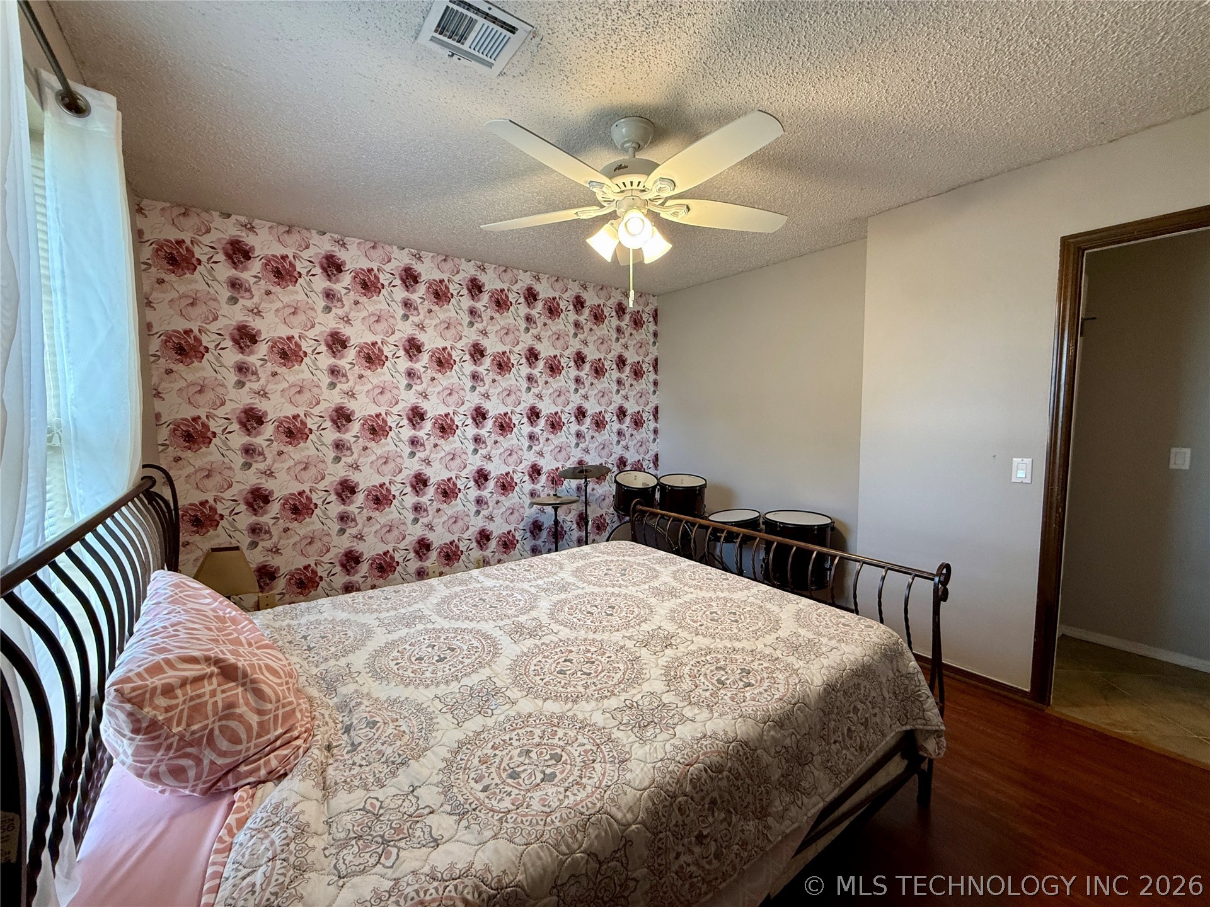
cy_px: 454
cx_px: 605
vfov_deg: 85.7
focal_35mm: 14
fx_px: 489
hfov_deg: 102.1
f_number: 2.2
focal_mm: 2.22
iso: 250
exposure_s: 1/60
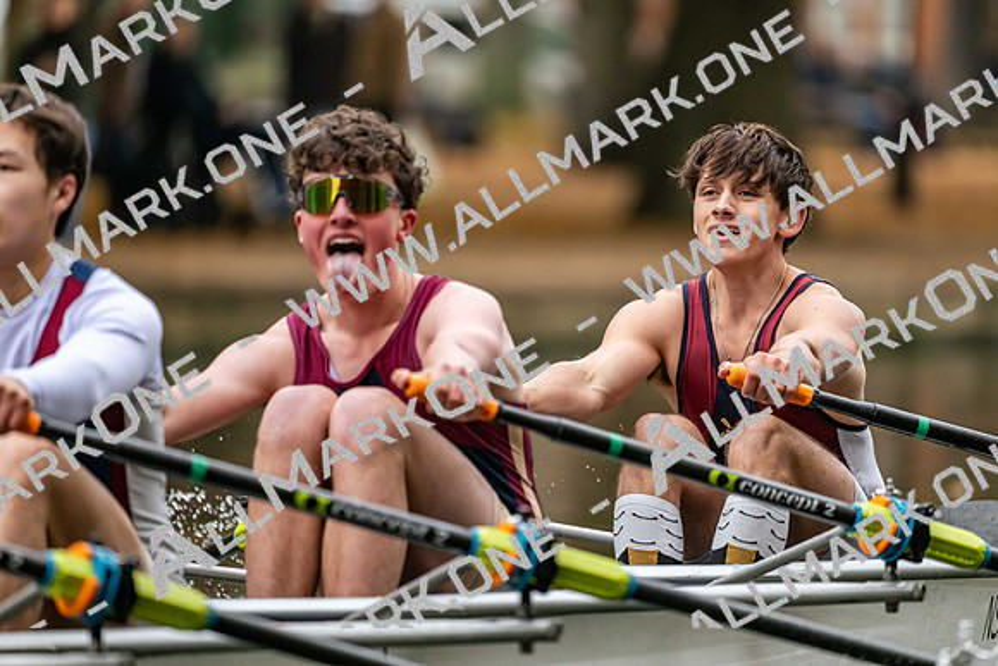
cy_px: 333
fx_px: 11091
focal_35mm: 400
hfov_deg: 5.2
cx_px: 499
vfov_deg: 3.4
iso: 2500
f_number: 4.5
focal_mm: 400
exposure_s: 1/2500
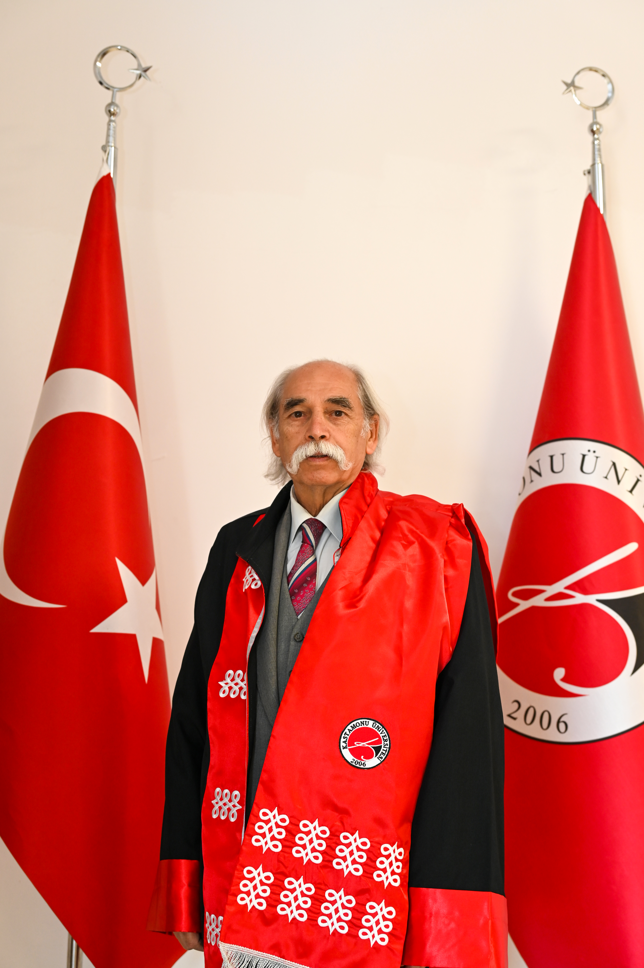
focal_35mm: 50
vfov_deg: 39.6
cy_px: 484
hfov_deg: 27.0
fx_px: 1343
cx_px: 322
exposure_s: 1/60
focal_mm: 50
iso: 640
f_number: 4
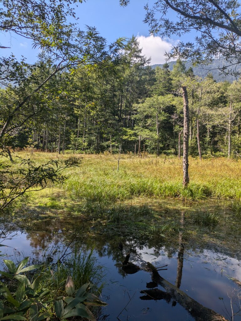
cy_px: 160
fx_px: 232
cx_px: 120
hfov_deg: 54.9
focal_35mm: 25
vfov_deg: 69.4
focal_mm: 5.43
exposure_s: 1/1513
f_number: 1.89
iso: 42
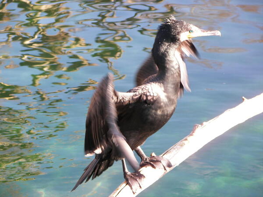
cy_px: 98
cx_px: 132
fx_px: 1702
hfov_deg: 8.8
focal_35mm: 224
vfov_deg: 6.6
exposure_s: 1/80
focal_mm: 37.2
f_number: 3.6
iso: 50
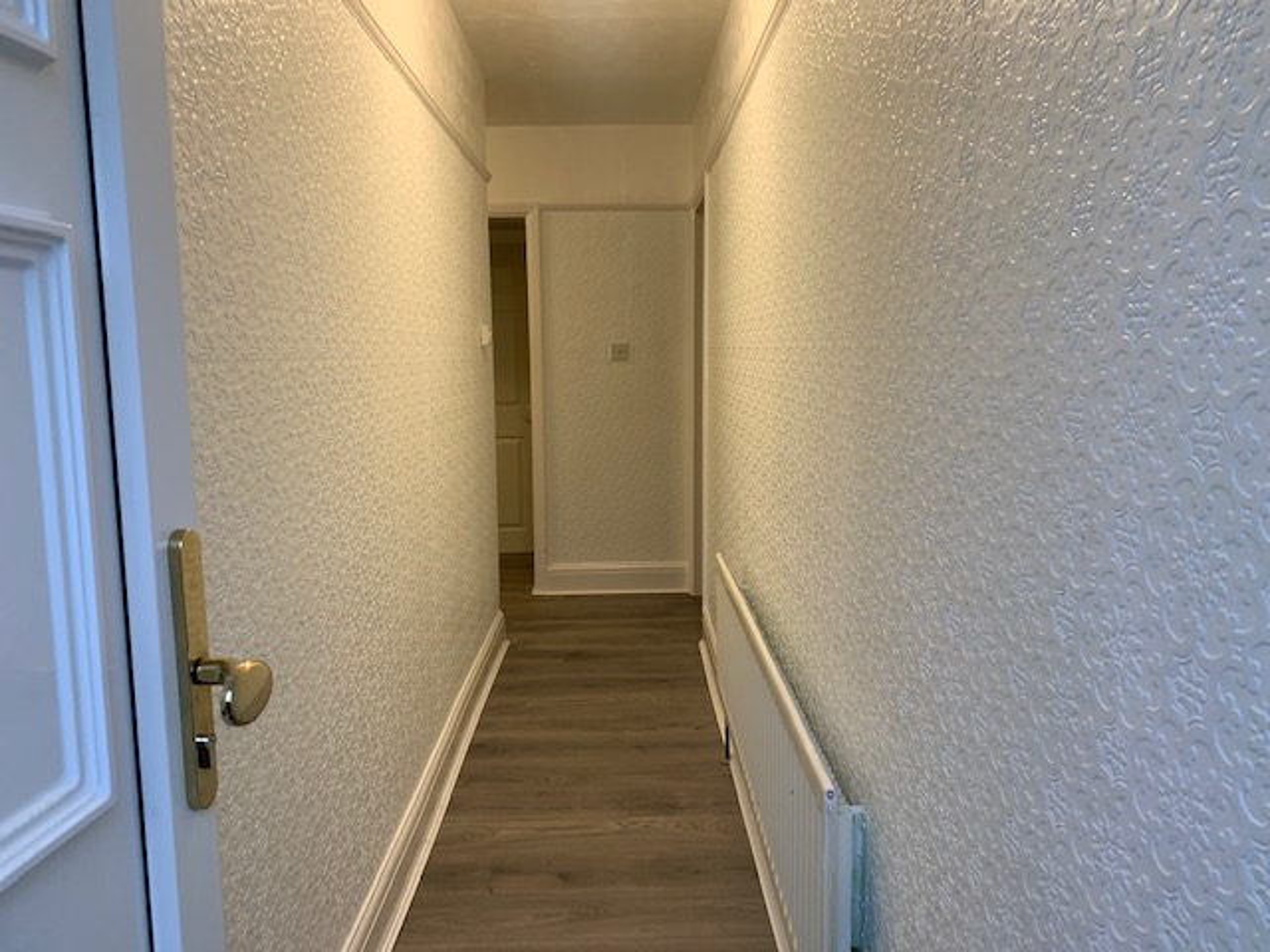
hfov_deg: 67.3
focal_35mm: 26
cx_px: 635
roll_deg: -0.1
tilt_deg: -7.7
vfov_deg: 53.1
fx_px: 954
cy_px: 476
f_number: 1.8
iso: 64
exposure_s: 1/50
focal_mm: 4.25
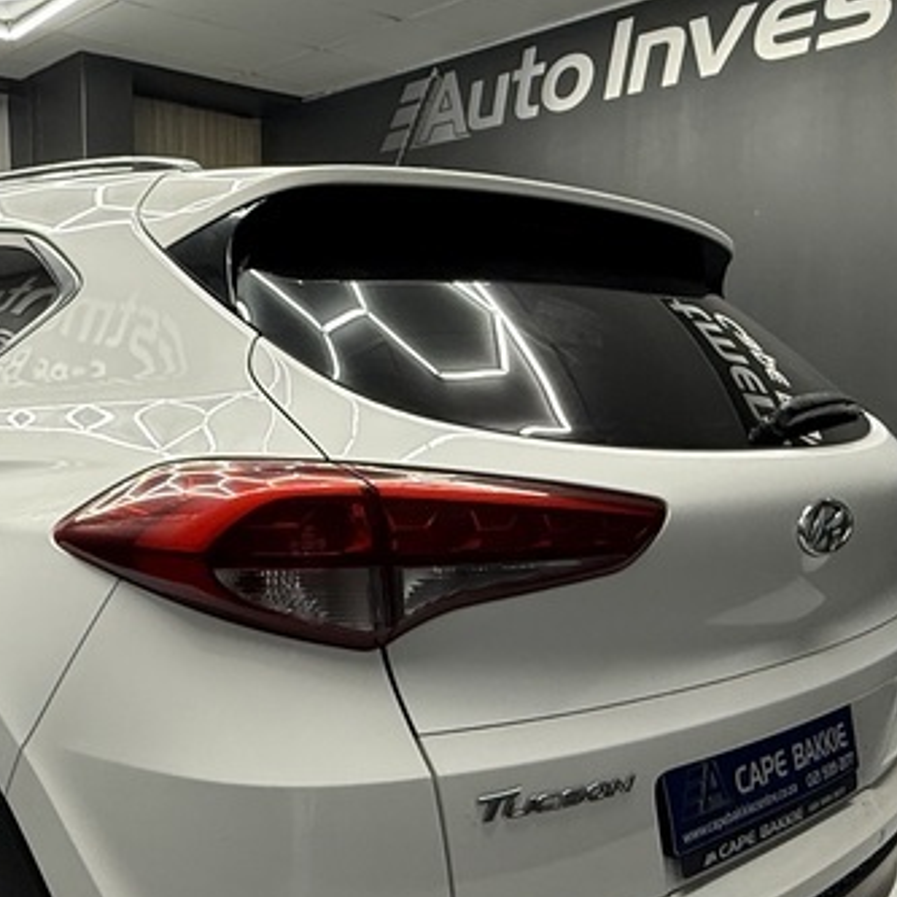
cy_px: 590
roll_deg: -0.3
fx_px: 1114
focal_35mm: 38
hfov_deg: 43.3
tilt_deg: -10.1
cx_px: 302
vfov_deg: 43.3
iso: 200
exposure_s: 1/100
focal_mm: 2.22
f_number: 2.2
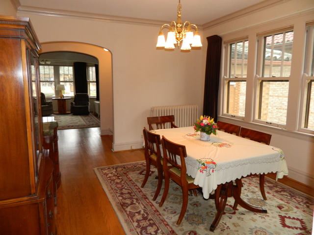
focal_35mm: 25
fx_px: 227
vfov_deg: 54.9
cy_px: 118
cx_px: 157
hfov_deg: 69.4
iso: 200
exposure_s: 1/30
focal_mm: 4.5
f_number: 3.1
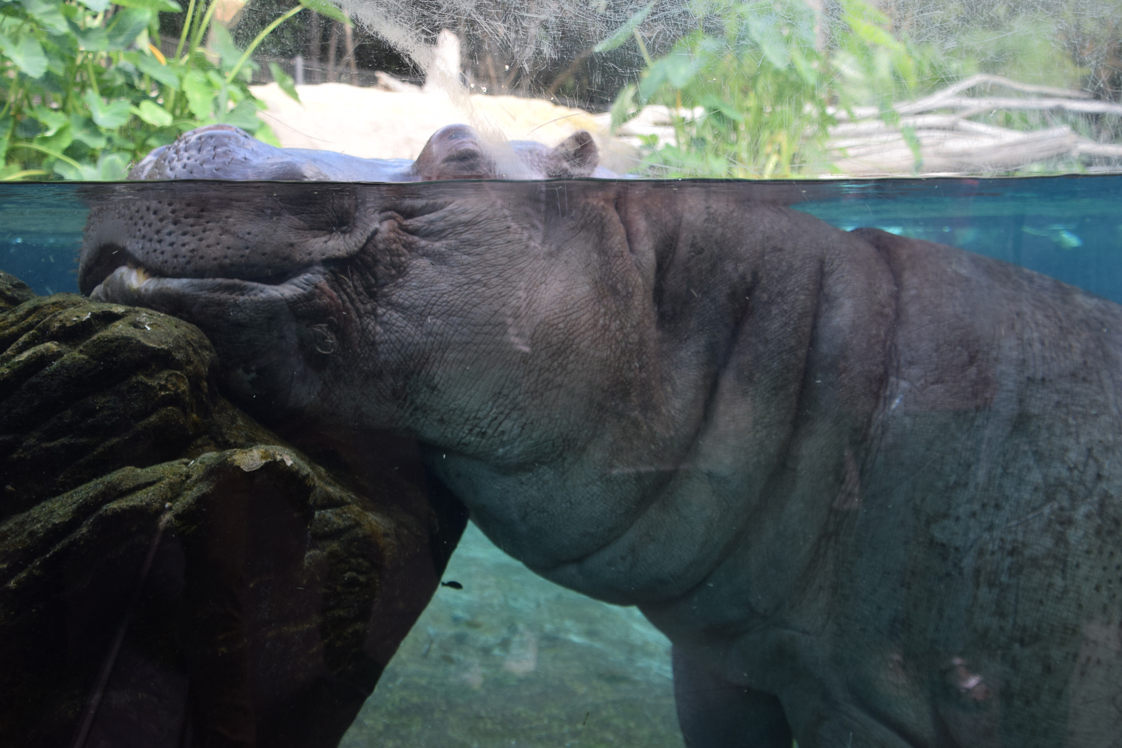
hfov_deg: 53.1
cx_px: 561
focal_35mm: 36
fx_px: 1122
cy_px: 374
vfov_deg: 36.9
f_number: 3.8
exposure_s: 1/100
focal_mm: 24
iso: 320
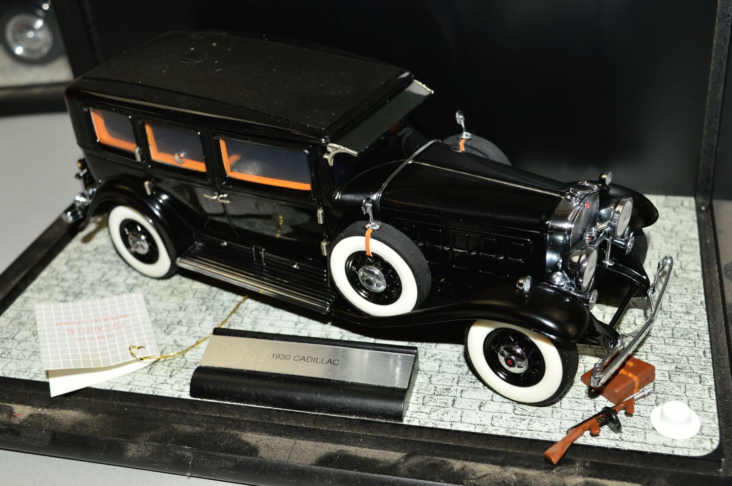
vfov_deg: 29.8
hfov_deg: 43.6
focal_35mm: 45
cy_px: 243
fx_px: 914
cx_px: 366
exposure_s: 1/60
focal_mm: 30
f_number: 8
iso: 100
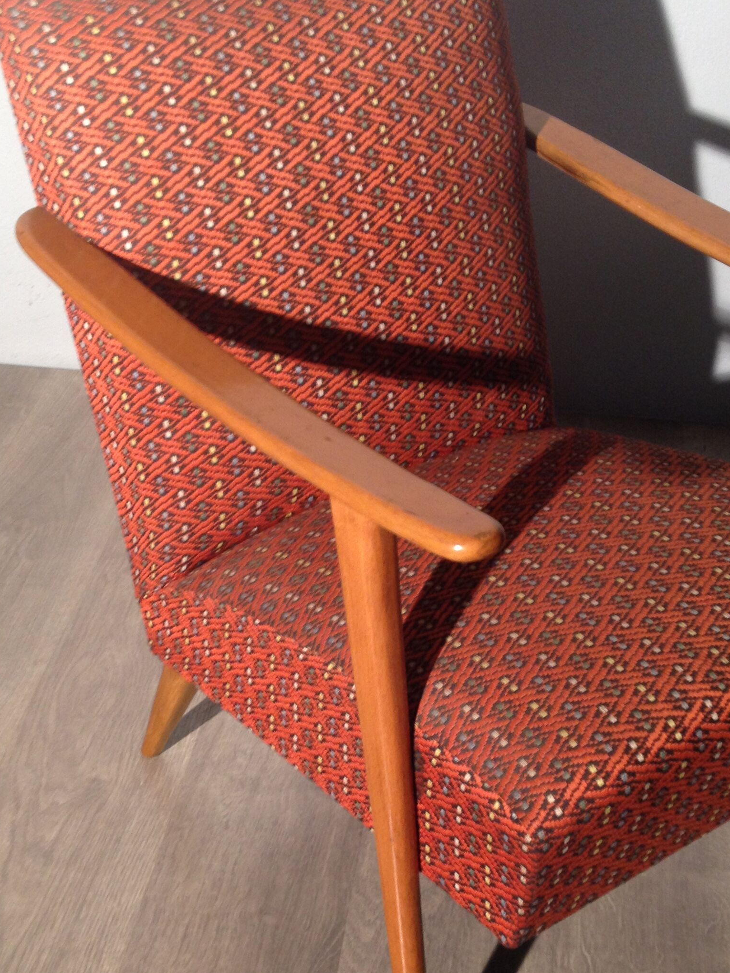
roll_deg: -2.0
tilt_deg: -35.2
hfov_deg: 26.1
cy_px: 636
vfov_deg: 34.1
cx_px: 349
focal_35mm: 56
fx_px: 1575
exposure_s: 1/20
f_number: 2.4
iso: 80
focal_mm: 4.28
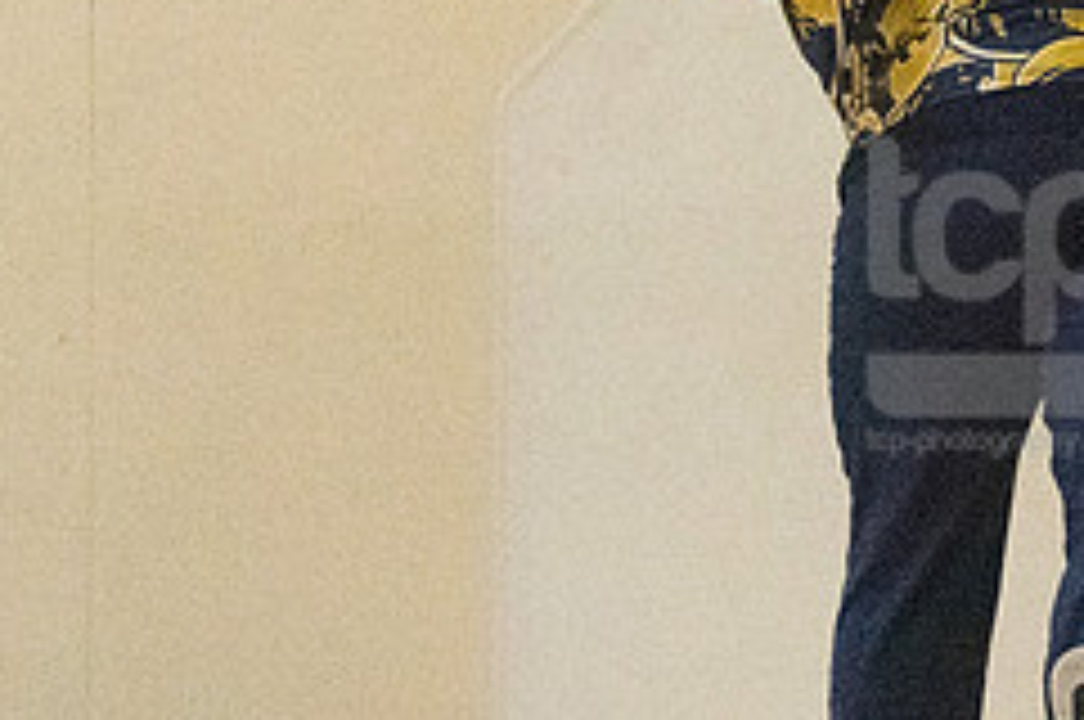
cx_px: 1003
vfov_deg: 2.4
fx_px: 17381
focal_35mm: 578
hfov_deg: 3.6
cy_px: 297
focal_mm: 160
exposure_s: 1/1250
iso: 10000
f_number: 4.5
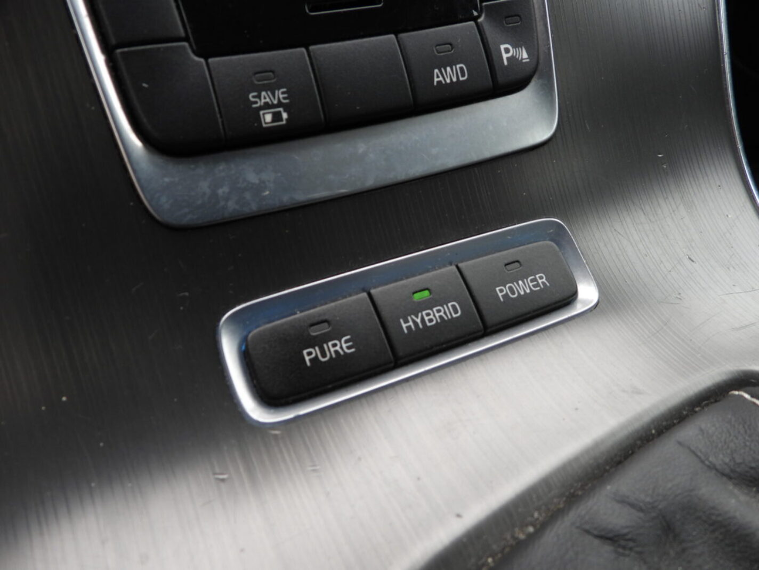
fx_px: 614
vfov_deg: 49.7
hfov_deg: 63.4
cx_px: 380
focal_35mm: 28
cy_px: 285
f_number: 2.8
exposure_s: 1/50
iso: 100
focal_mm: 5
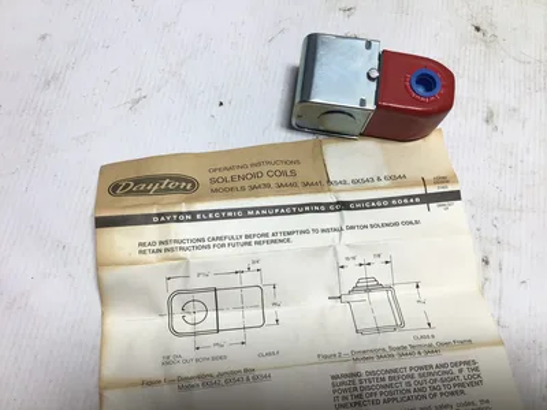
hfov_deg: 58.4
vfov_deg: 45.4
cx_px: 274
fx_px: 490
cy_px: 205
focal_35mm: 31
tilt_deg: -73.2
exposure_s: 1/177
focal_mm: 3.3
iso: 25
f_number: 2.4
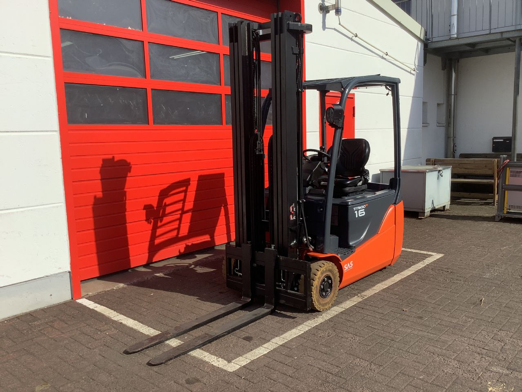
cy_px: 196
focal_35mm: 31
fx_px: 467
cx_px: 261
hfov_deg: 58.4
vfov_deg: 45.4
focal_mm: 3.3
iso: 25
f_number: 2.4
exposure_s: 1/1404
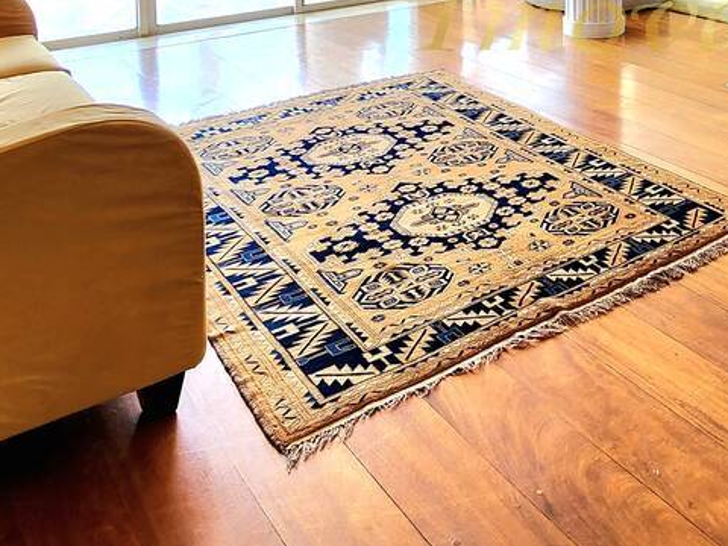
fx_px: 820
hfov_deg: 44.4
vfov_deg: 30.8
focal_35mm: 39
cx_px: 626
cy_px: -117
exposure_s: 1/60.2
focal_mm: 2.2
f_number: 2.2
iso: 64
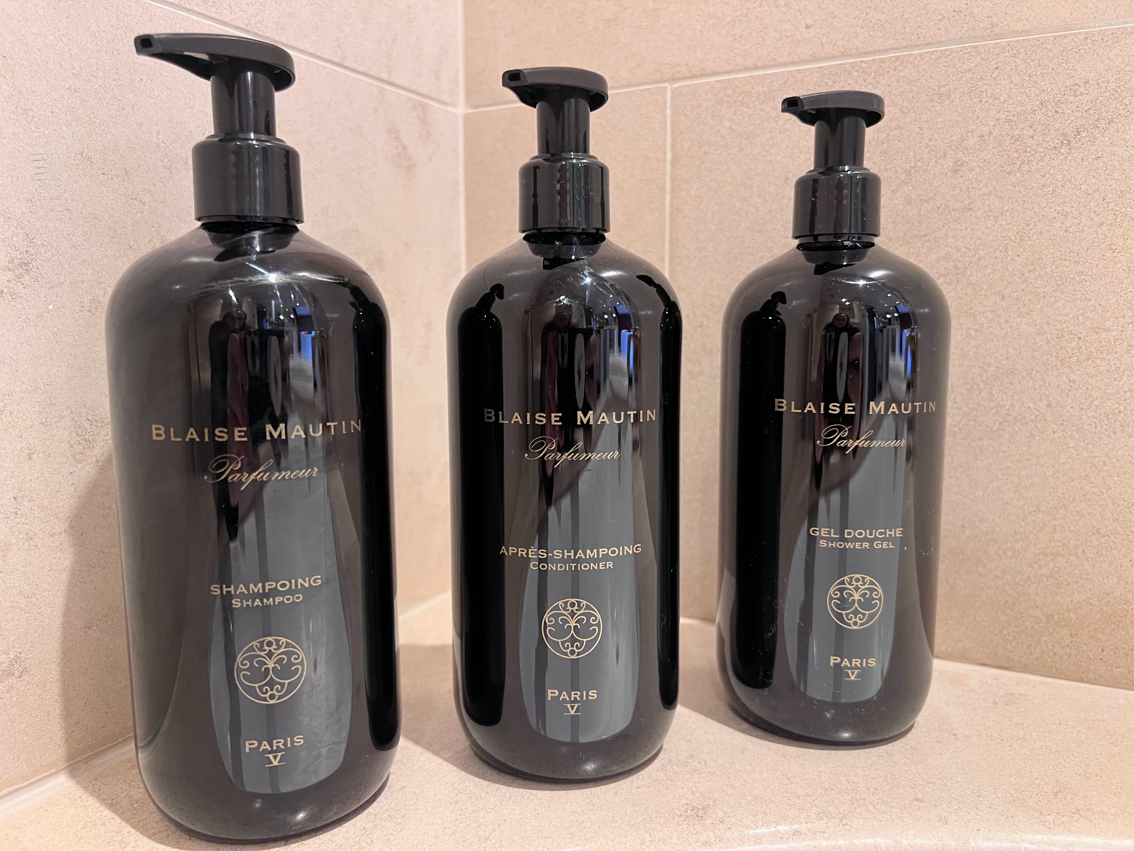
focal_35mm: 26
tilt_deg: -7.0
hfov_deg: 67.3
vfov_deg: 53.1
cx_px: 567
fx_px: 852
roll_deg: +0.6
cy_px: 426
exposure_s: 1/50
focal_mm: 5.7
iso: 250
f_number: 1.5
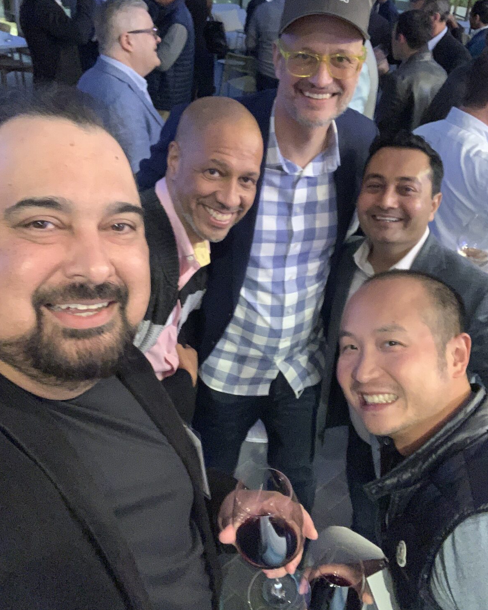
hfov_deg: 43.4
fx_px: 614
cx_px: 245
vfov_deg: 52.8
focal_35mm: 34
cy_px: 283
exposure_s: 1/22
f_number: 2.2
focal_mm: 2.87
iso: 500
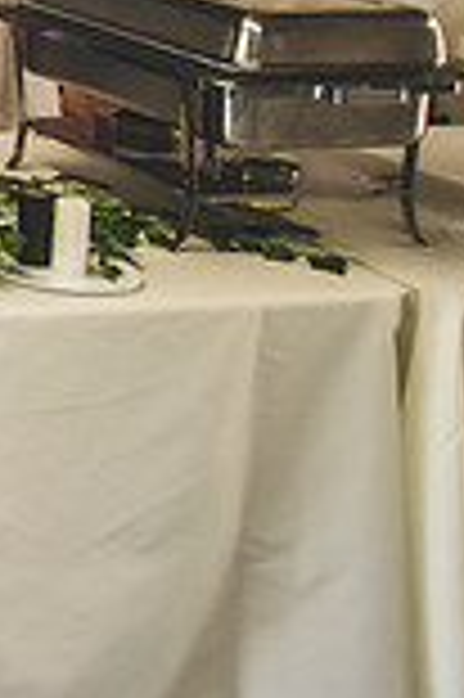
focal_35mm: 90
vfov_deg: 21.0
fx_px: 1744
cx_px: -862
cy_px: -146
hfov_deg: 10.9
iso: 320
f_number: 2.8
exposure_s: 1/200
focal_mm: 22
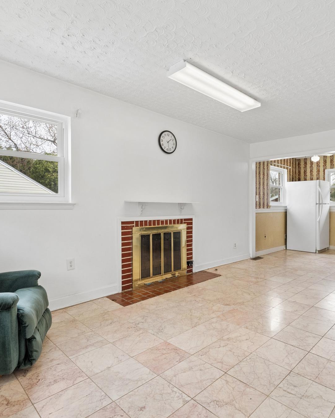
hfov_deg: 64.3
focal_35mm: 21
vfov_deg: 77.3
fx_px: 262
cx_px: 208
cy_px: 209
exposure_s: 1/200
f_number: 7.1
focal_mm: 14.8
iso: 1250
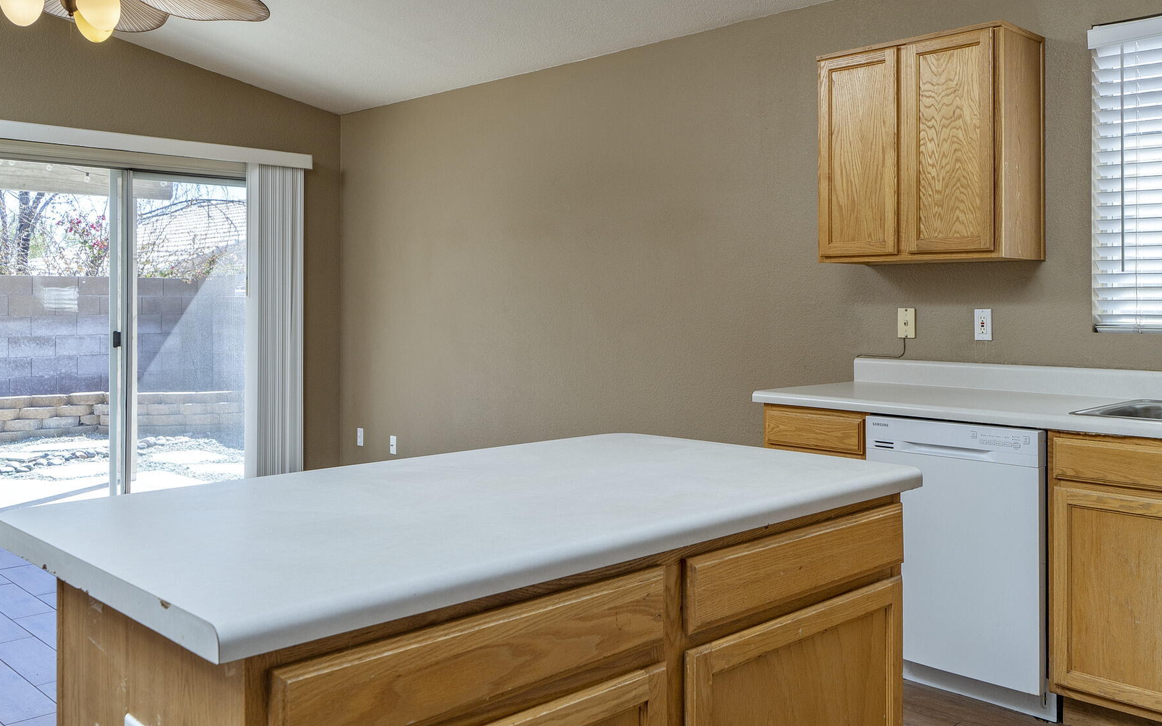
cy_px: 291
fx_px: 1014
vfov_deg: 39.3
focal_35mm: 32
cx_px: 774
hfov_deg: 58.3
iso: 200
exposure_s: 1/60
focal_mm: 20
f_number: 7.1
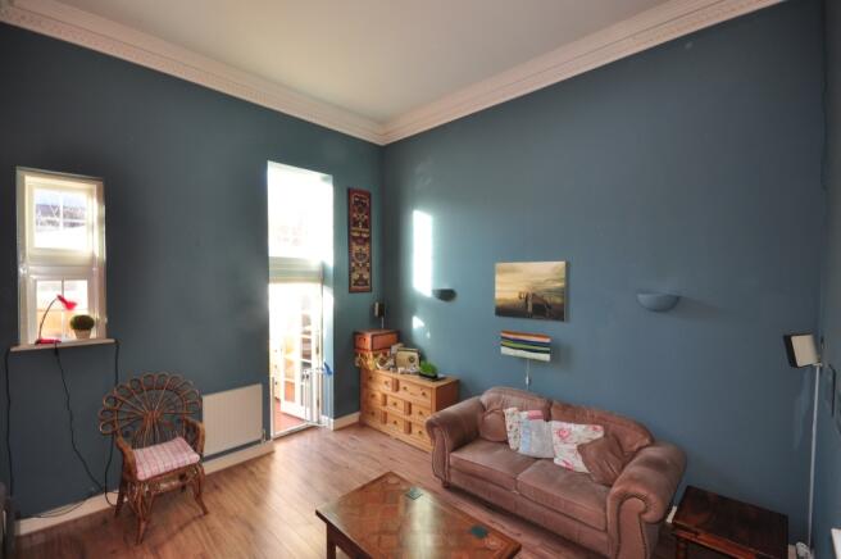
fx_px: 350
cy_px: 280
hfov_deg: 100.4
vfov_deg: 77.2
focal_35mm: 15
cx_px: 420
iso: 200
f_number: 10
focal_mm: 10
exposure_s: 1/5
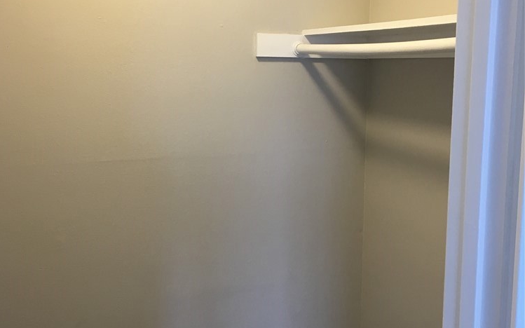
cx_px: 257
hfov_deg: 47.2
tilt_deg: -5.6
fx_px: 601
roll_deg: +0.0
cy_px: 142
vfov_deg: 30.5
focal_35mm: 42
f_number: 2.2
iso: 64
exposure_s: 1/30
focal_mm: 4.15
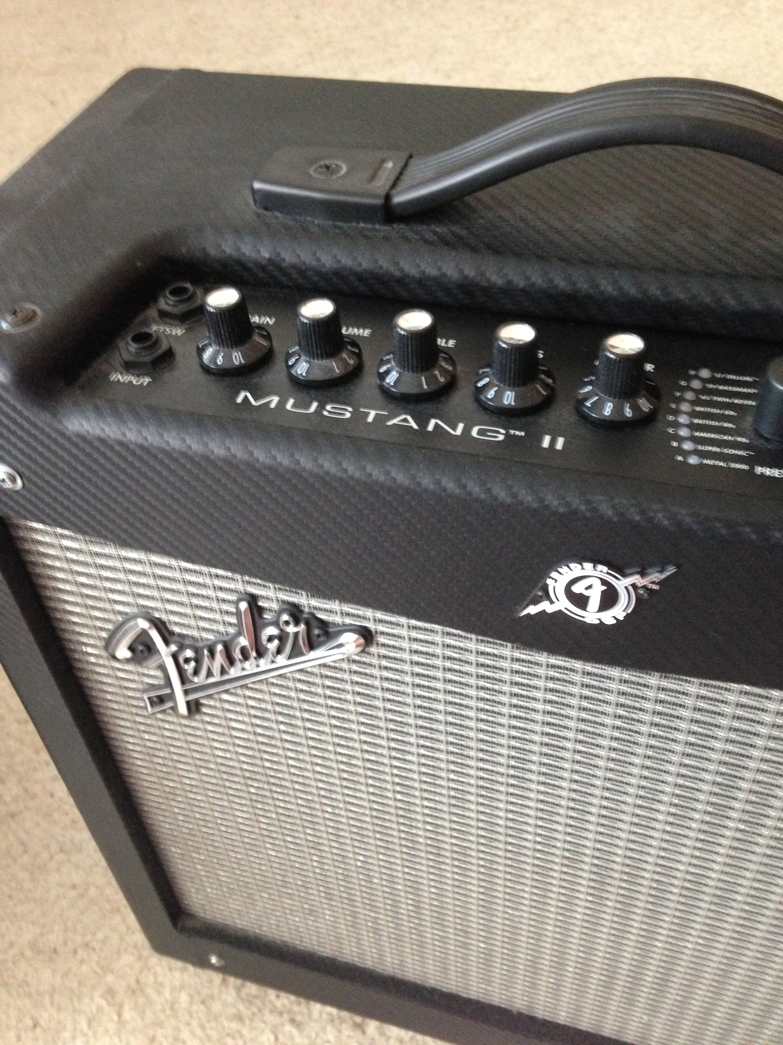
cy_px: 522
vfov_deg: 55.4
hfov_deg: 42.9
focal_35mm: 33
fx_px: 995
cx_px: 392
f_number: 2.4
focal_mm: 4.13
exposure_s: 1/15
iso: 400
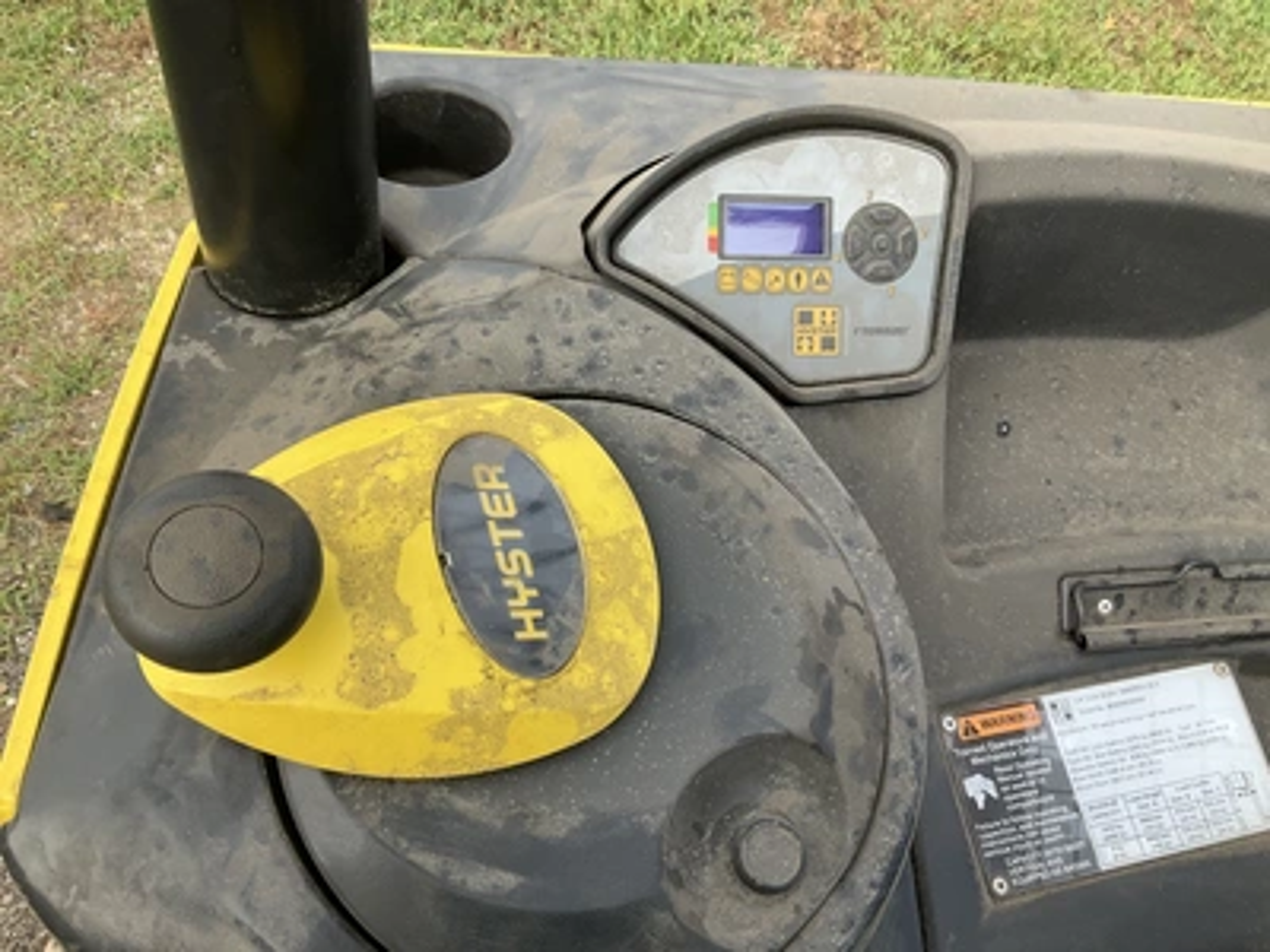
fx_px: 1064
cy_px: 476
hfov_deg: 61.7
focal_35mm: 29
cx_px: 635
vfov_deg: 48.2
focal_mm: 3
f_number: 1.8
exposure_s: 1/325
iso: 25
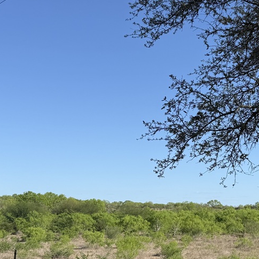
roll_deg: +0.1
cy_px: 200
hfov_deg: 26.6
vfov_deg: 26.9
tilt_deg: +1.4
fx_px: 533
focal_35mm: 63
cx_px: 217
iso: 80
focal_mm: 6.76
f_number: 1.78
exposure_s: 1/4405
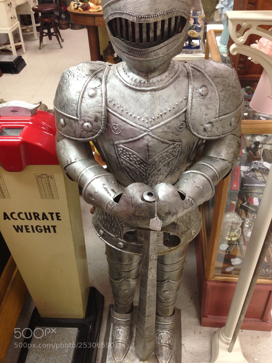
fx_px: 346
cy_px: 182
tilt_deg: -38.3
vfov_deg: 55.4
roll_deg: +0.9
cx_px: 136
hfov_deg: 42.9
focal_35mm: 33
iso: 80
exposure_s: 1/20
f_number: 2.4
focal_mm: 4.12
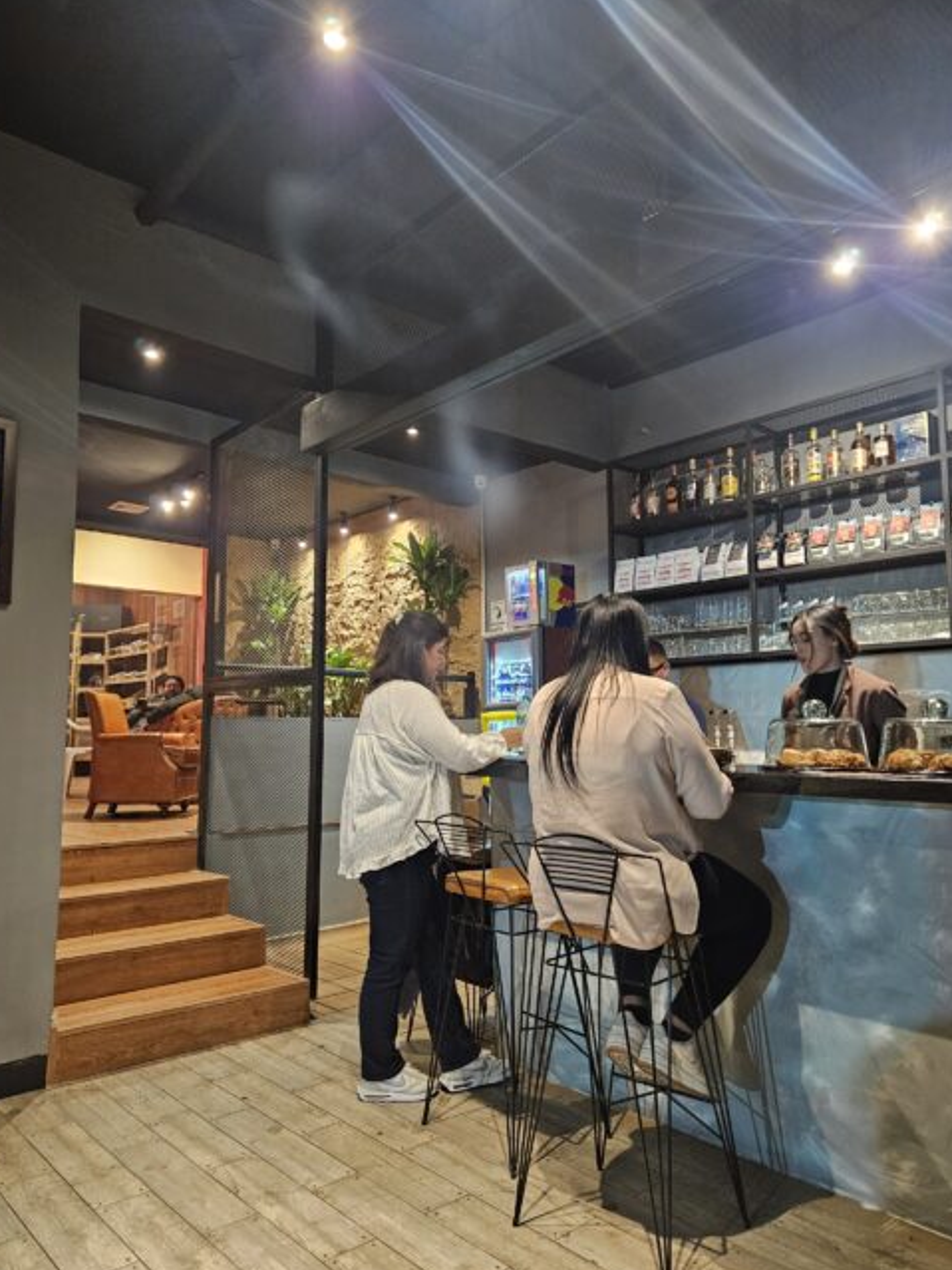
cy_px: 639
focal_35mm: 24
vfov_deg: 71.6
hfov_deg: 56.8
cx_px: 471
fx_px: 880
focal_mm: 5.4
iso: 640
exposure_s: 1/40
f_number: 1.8
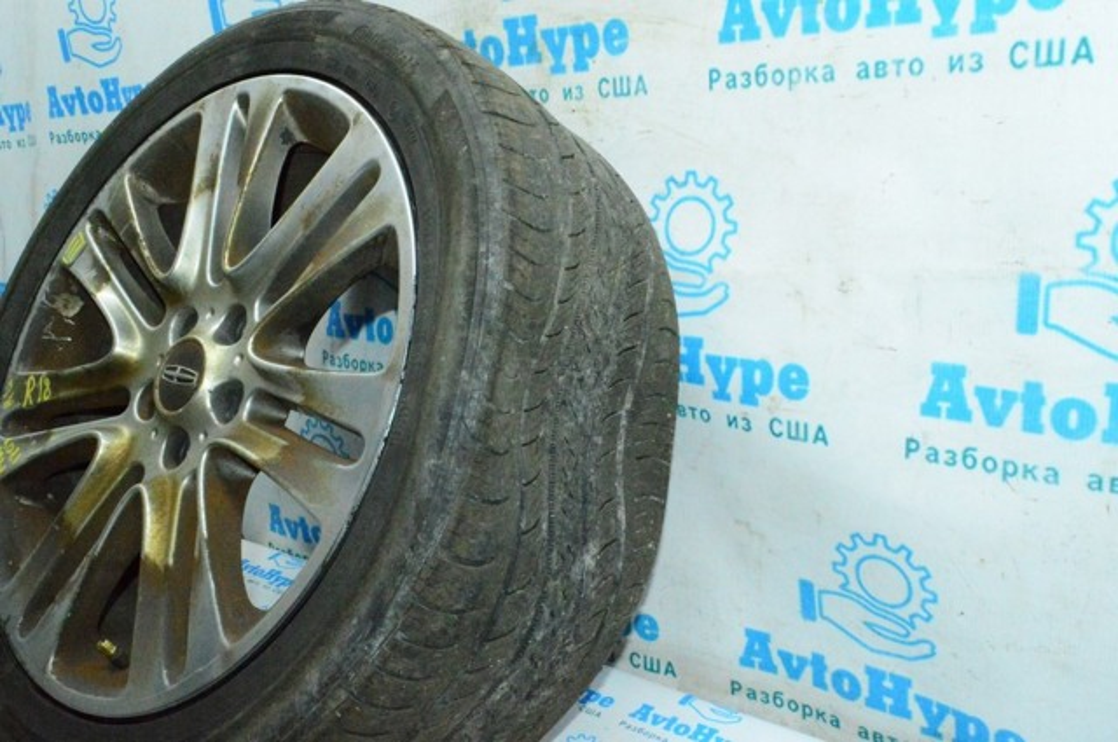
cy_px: 371
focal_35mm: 33
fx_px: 1024
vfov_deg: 39.9
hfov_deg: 57.3
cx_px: 559
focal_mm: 22
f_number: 25
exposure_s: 1/80
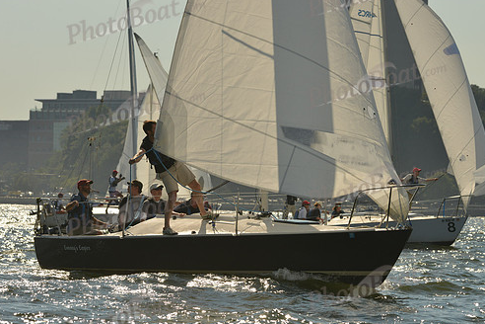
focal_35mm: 236
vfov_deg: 5.8
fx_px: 3179
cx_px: 257
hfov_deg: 8.7
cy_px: 148
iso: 320
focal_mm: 200
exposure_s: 1/1600
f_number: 9
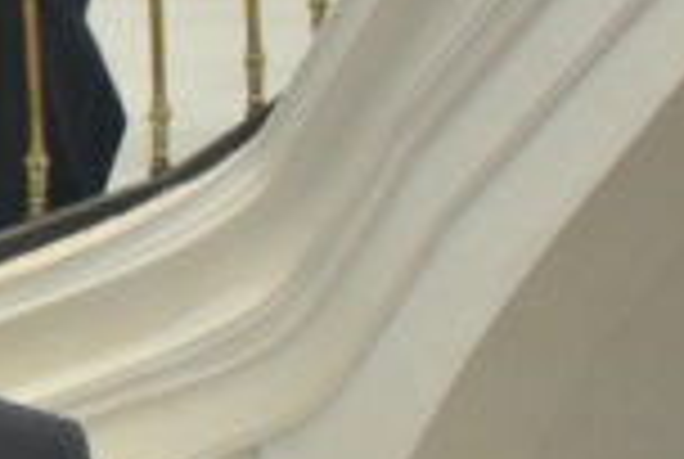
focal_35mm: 203
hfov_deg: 8.8
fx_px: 3865
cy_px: 556
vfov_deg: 6.7
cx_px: -1156
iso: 1000
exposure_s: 1/125
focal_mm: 20
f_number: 3.5
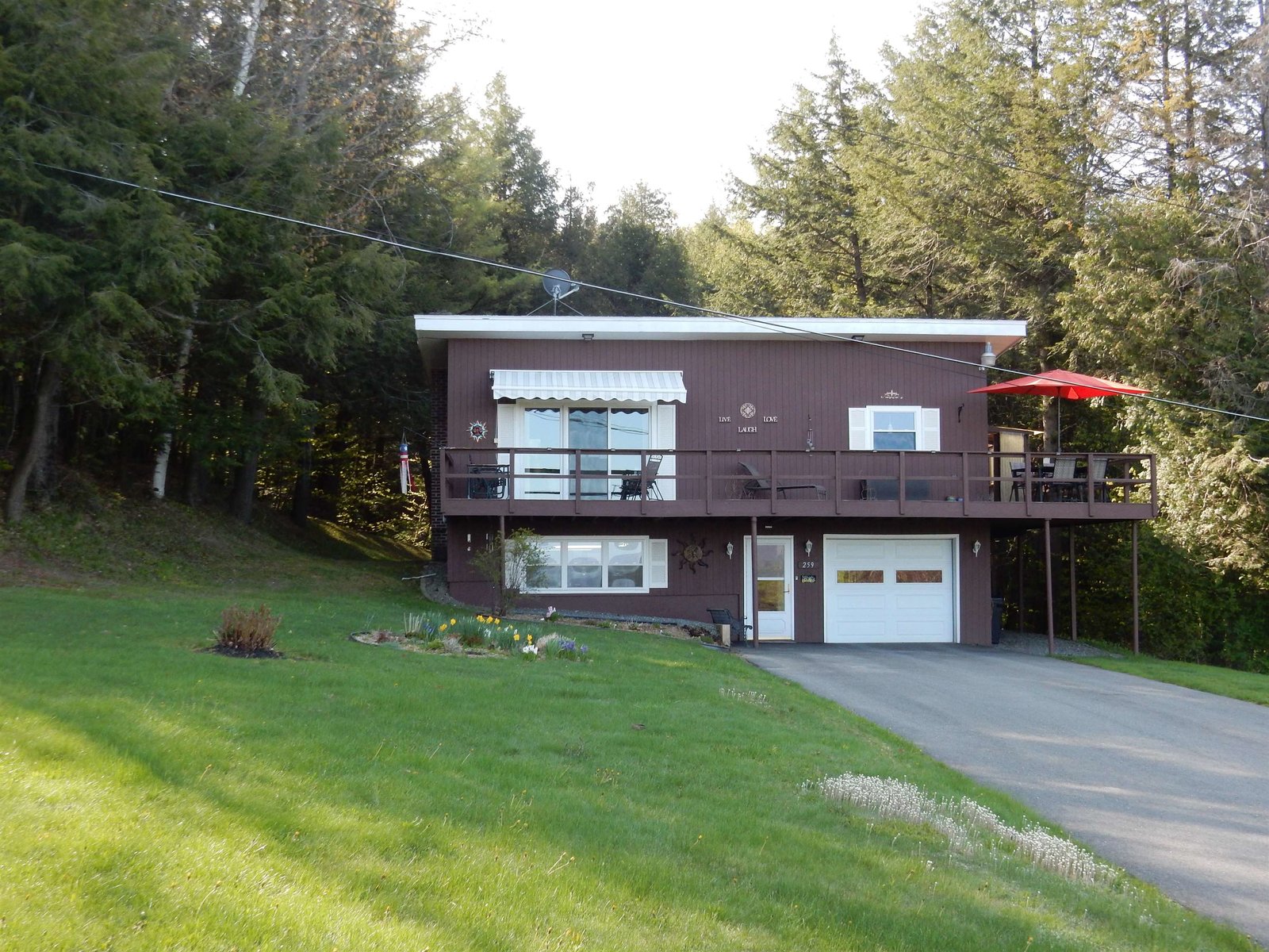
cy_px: 476
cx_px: 634
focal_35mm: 43
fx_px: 1576
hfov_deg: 43.9
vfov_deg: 33.6
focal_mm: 7.6
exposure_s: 1/250
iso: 220
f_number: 4.2
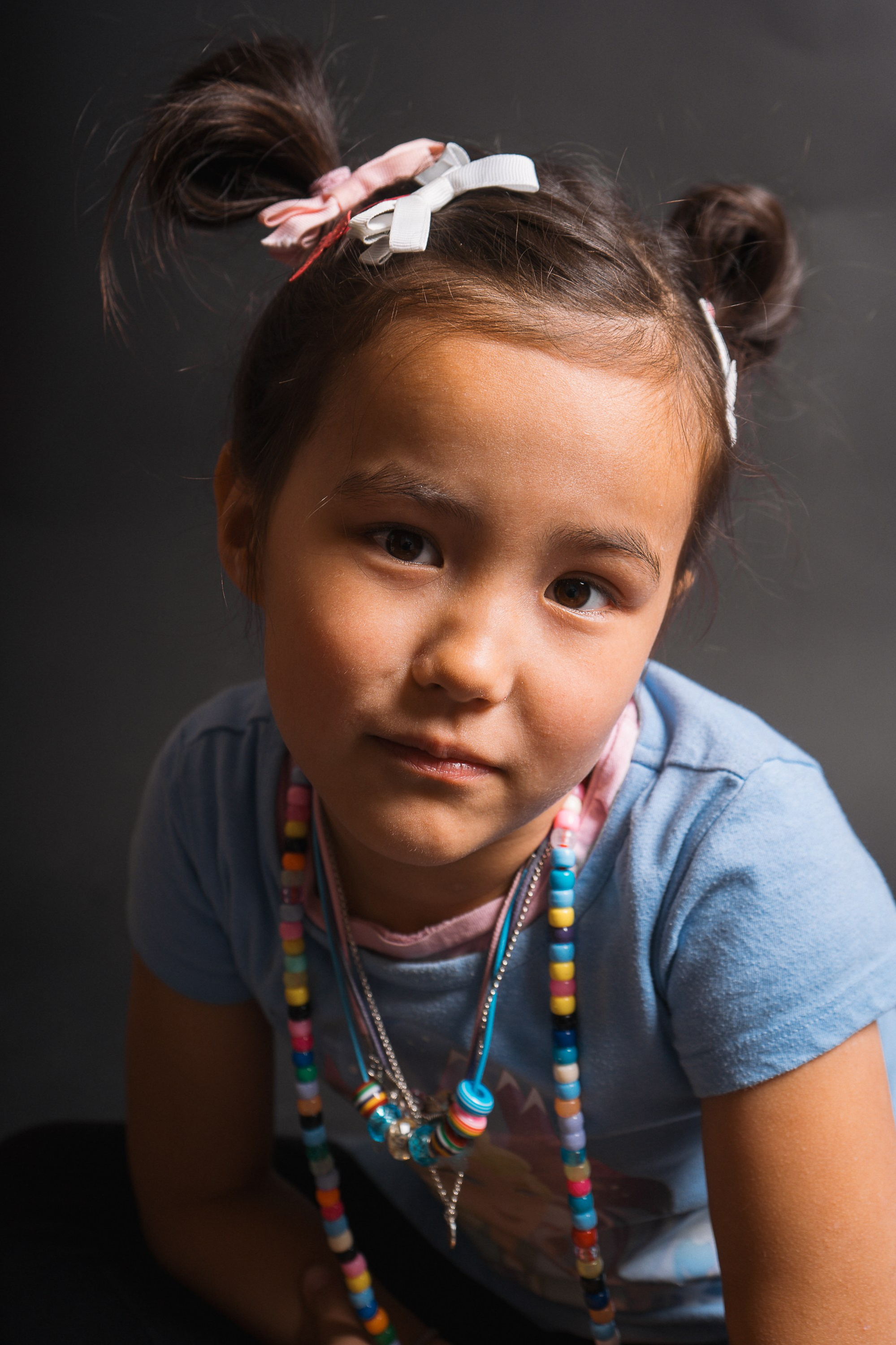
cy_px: 672
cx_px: 448
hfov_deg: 26.5
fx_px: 1905
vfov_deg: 38.9
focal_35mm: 51
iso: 100
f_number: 5.6
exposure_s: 1/200
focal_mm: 51
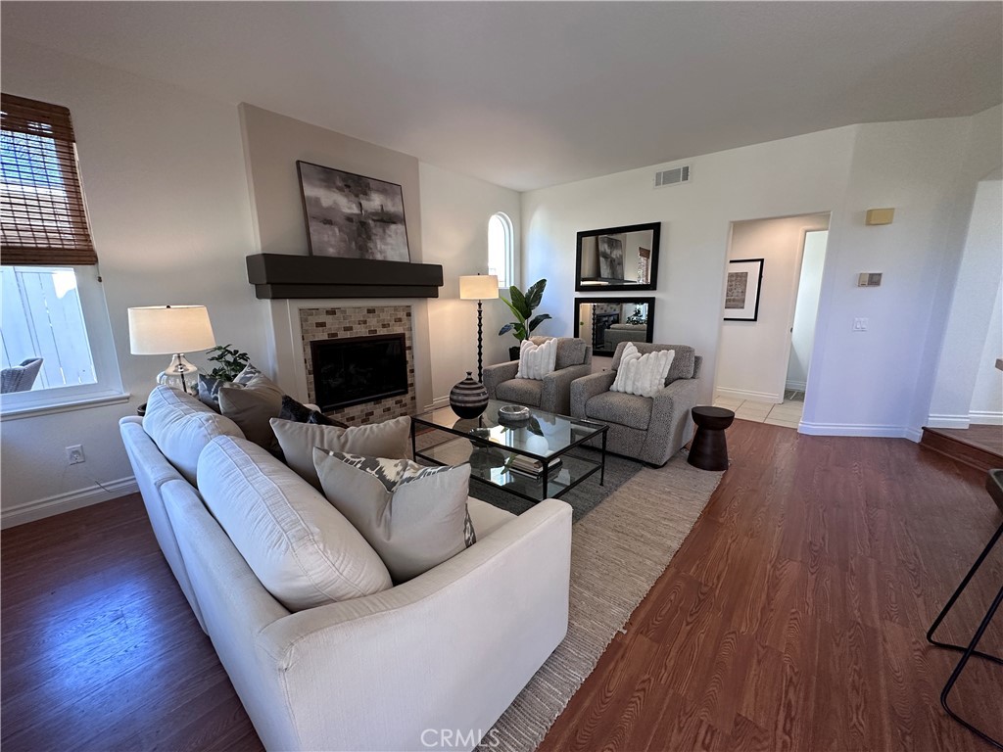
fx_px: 406
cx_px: 502
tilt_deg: -10.3
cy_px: 376
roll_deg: +0.0
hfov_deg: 102.1
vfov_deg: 85.7
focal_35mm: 14
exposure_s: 1/120
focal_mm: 2.22
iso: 250
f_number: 2.2
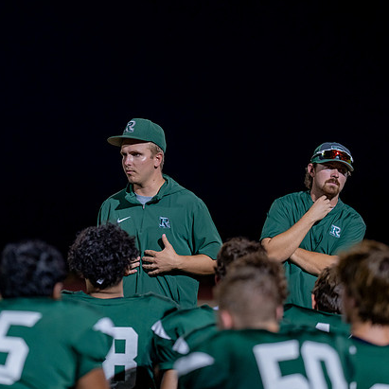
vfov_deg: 7.8
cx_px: 151
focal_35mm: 223
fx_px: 2835
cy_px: 192
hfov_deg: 7.8
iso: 1250
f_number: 1.8
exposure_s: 1/1250
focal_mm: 135
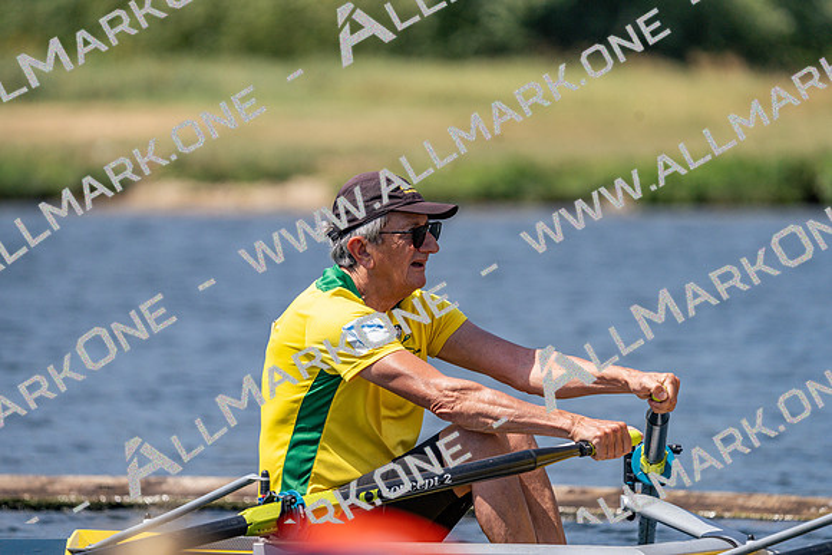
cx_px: 416
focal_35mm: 437
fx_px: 10101
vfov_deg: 3.1
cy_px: 278
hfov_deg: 4.7
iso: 250
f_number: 6.3
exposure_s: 1/2000
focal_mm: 437
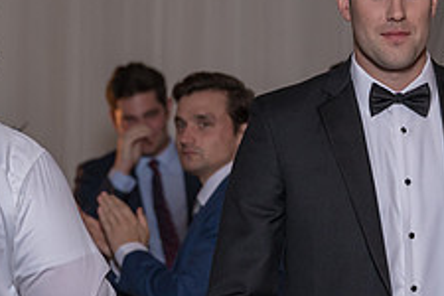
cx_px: 434
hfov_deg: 6.8
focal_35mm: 304
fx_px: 3749
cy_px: 226
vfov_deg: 4.5
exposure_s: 1/200
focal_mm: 118
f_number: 4.5
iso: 2000
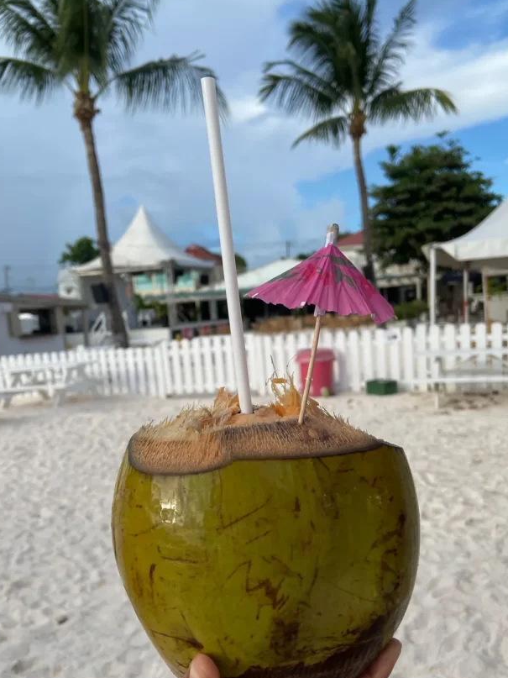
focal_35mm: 33
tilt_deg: -8.2
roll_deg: +5.0
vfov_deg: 54.9
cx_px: 259
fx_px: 646
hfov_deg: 42.9
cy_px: 408
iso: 32
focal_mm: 4.25
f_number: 1.8
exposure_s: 1/1412
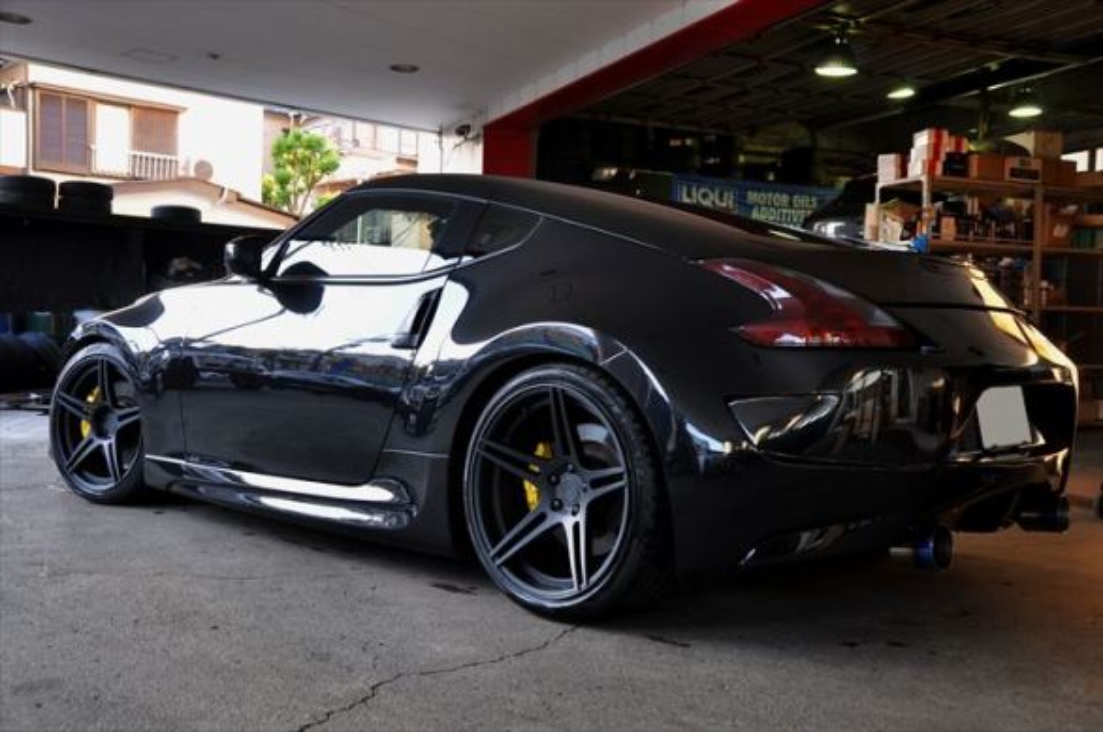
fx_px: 1101
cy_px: 366
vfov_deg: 36.8
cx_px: 552
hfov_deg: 53.2
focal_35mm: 36
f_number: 5.6
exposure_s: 1/30
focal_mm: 24
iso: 320
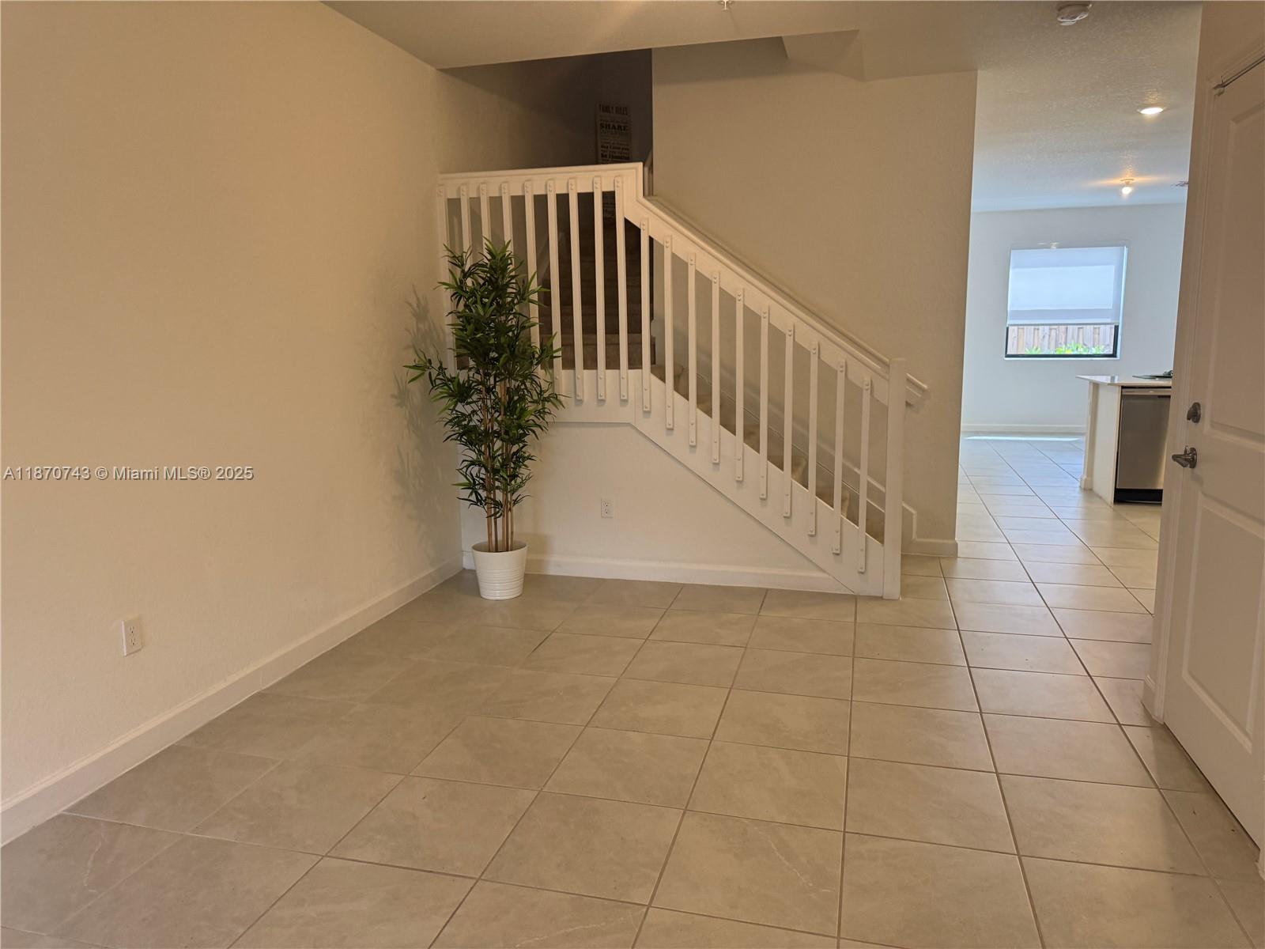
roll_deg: +1.3
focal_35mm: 24
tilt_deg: -7.9
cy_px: 474
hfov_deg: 71.6
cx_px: 632
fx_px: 877
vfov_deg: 56.8
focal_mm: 6.76
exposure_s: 1/120
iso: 200
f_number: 1.78
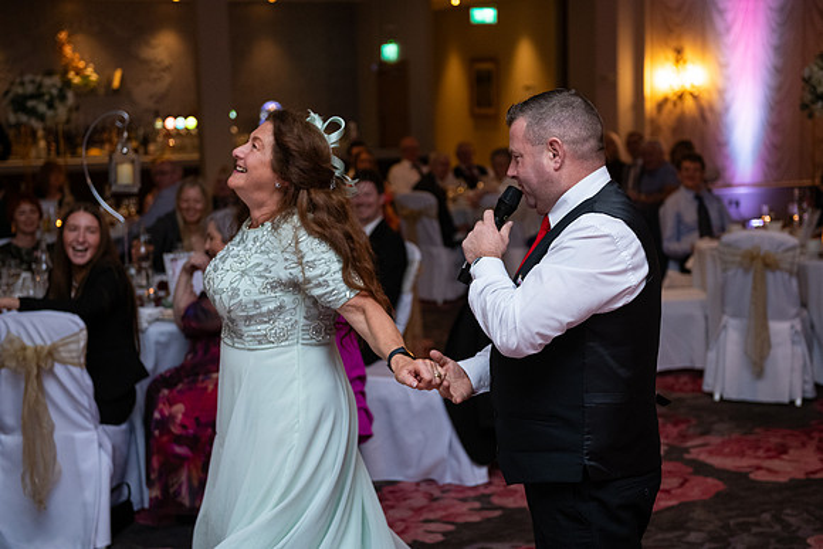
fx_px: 1326
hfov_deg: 34.5
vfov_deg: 23.4
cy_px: 274
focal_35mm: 58
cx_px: 412
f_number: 3.5
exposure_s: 1/160
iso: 1000
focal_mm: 58
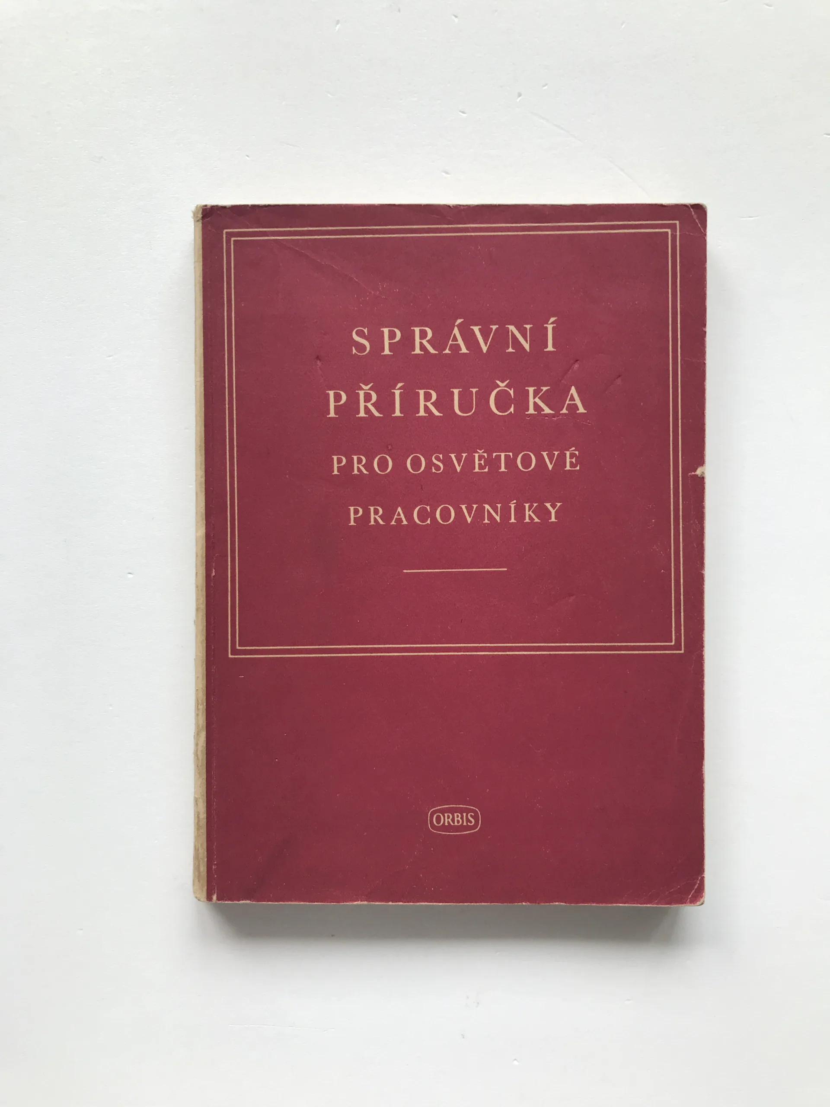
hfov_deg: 49.7
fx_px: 895
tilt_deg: -89.8
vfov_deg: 63.4
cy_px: 554
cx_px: 415
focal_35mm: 28
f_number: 1.8
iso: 20
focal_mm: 3.99
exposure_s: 1/158
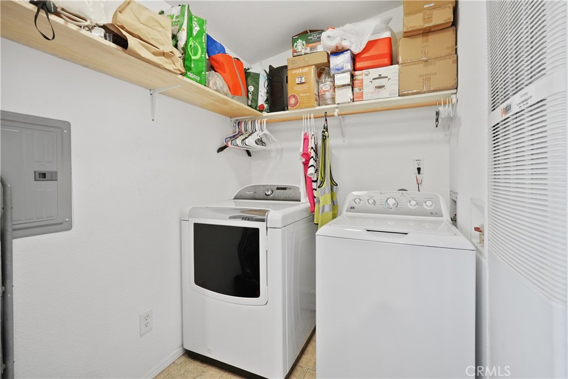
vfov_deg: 73.8
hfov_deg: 96.7
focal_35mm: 16
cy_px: 190
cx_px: 284
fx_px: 252
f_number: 4
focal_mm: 16
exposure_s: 1/15
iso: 1000
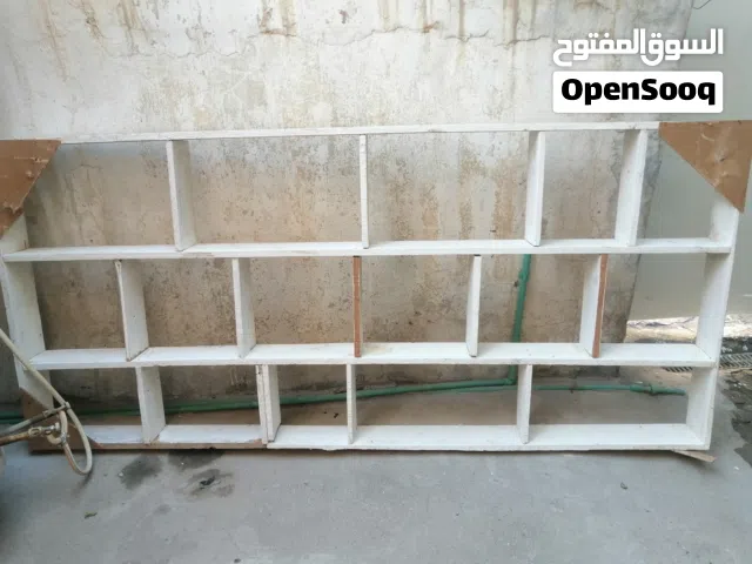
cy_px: 282
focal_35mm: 26
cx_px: 376
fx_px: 565
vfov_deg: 53.1
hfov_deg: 67.3
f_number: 1.8
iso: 80
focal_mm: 3.95
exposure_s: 1/50
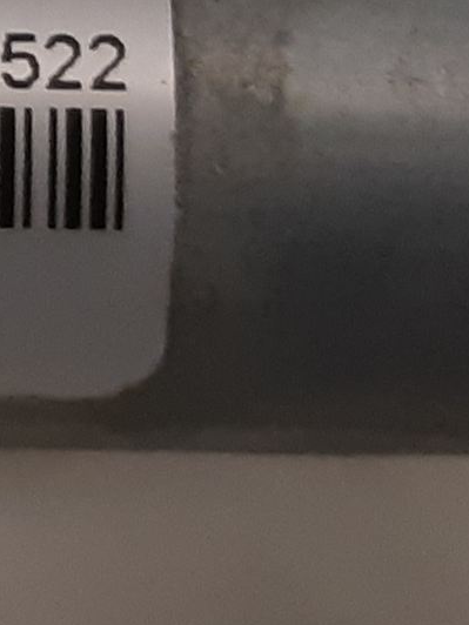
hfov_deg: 12.1
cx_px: -623
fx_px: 1806
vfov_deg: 19.2
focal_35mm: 100
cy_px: 18
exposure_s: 1/50
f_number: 1.7
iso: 125
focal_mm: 3.93
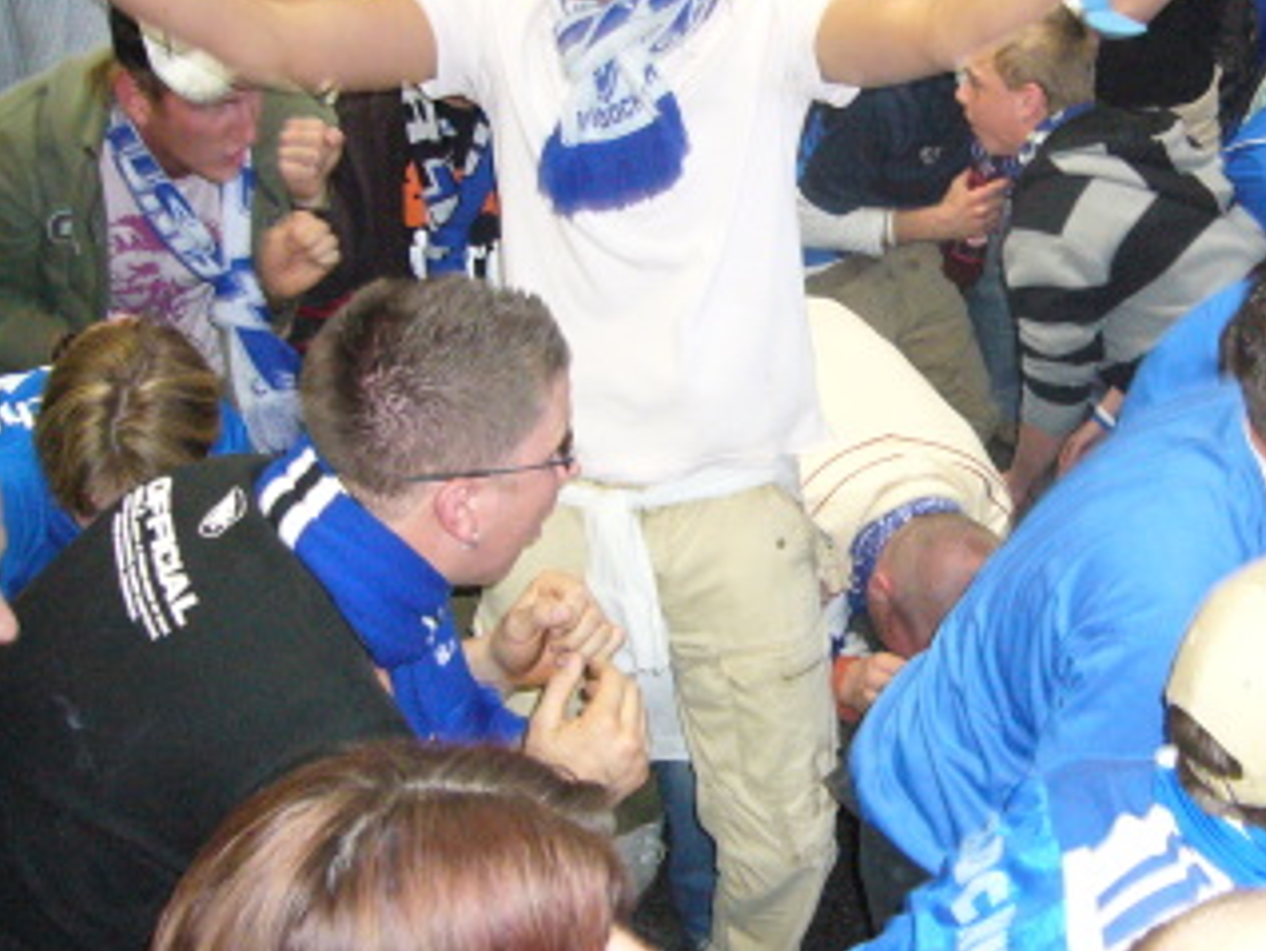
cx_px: 932
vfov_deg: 26.4
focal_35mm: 55
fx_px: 2013
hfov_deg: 34.3
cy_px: 277
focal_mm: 5.8
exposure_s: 1/60
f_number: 2.8
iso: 400
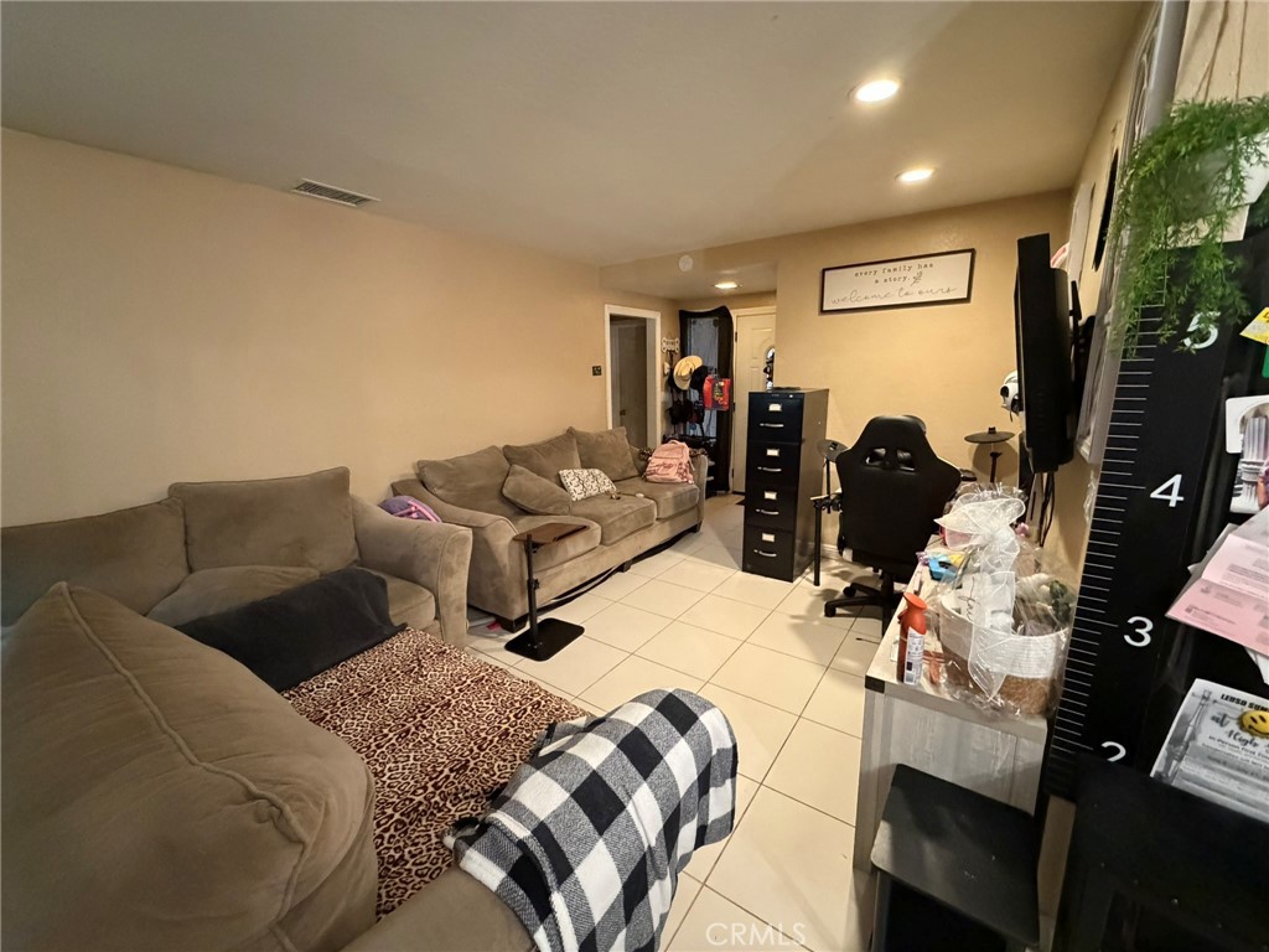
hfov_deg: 102.1
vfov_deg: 85.7
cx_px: 634
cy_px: 476
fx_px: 513
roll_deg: +1.7
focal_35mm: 14
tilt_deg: -11.1
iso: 1000
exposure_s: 1/60
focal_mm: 2.22
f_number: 2.2
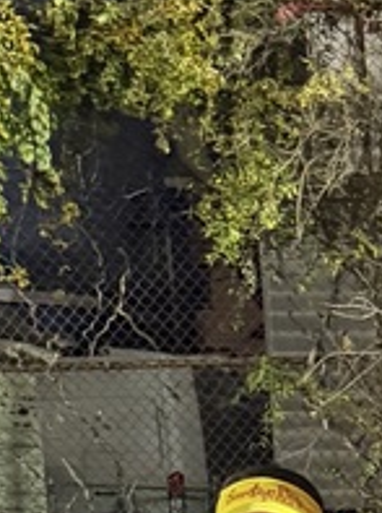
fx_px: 1845
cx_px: 767
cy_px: 844
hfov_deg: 10.8
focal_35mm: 125
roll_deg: -0.4
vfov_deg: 14.4
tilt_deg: -9.5
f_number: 1.78
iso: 800
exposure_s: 1/40
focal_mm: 6.76
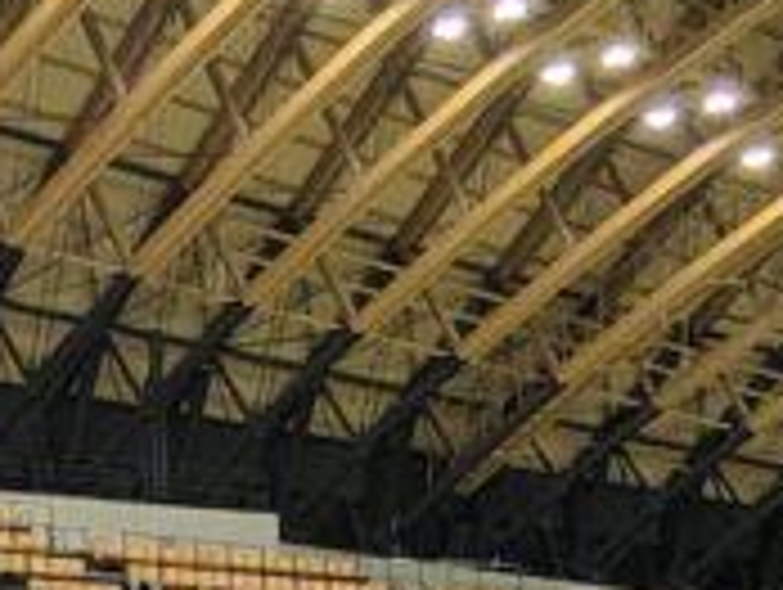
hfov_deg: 20.0
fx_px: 2129
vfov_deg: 14.2
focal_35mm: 94
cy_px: 1020
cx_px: -50
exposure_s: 1/120
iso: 106
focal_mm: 2.35
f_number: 2.2
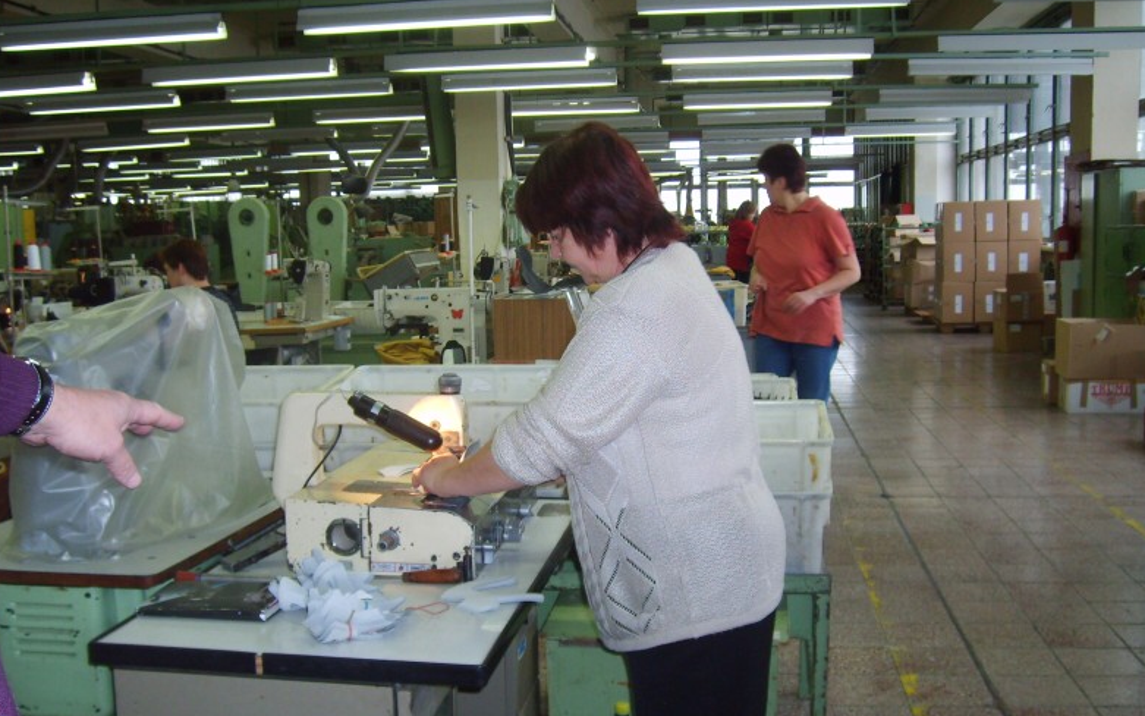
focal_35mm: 38
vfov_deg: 33.5
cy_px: 417
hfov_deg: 51.5
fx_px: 1186
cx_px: 570
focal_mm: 5.8
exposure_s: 1/45
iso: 100
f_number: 2.8
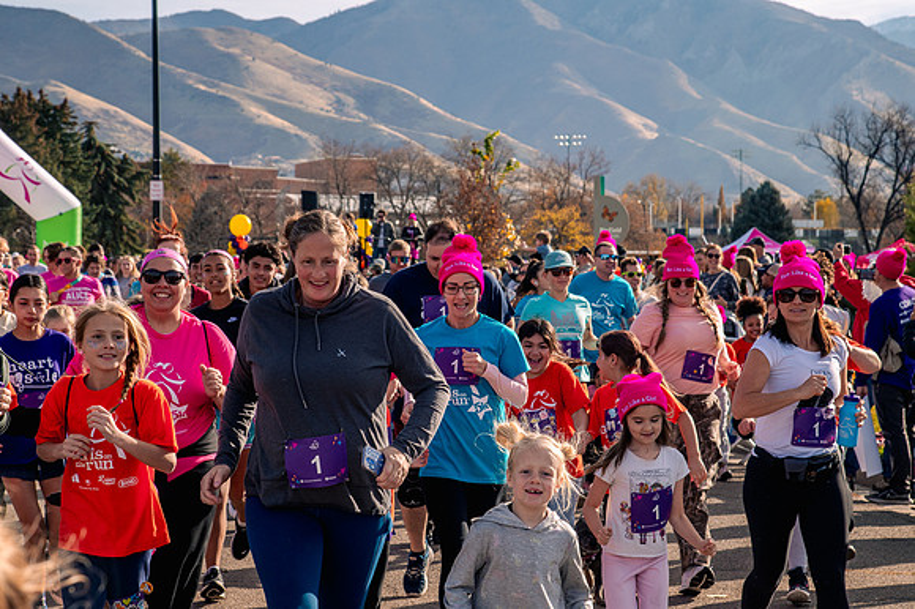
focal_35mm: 95
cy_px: 304
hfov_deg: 21.5
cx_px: 458
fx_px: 2406
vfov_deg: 14.4
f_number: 10
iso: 800
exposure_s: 1/1000
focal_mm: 85
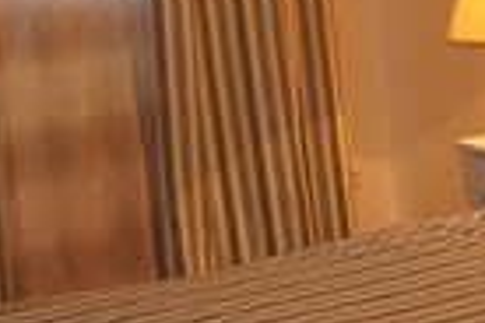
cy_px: 104
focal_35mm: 132
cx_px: 756
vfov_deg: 10.4
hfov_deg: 14.3
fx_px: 1783
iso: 800
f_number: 3.5
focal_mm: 19
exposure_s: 1/60
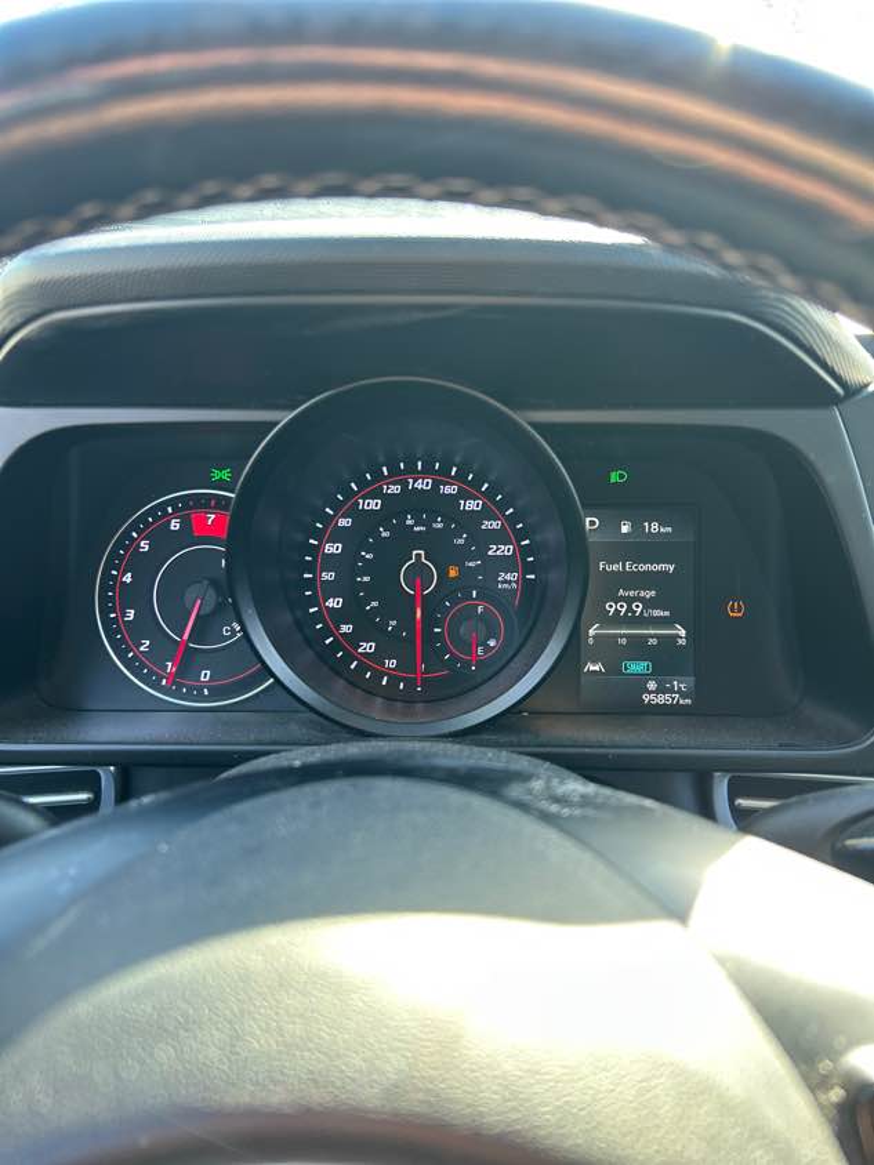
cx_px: 437
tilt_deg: -23.0
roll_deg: +0.7
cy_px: 582
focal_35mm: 26
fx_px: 875
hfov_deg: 53.1
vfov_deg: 67.3
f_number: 1.5
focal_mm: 5.7
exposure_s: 1/121
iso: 125
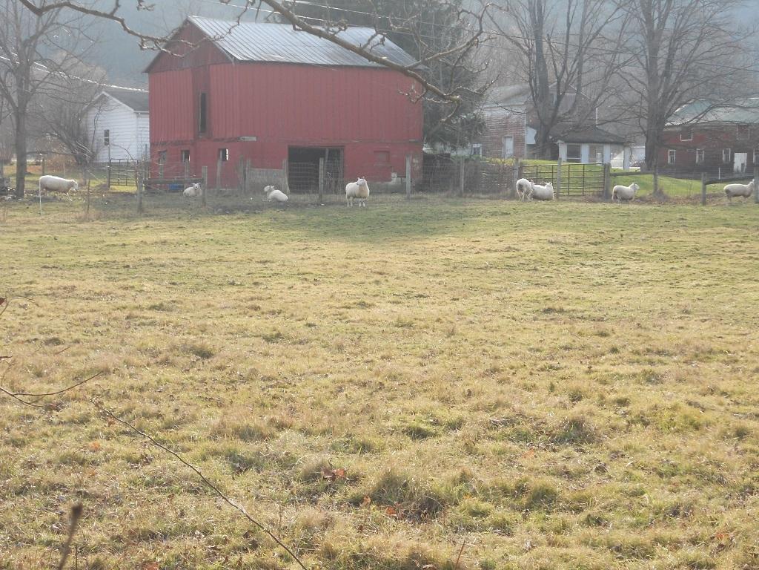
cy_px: 285
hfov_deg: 25.3
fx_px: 1688
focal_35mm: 77
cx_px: 380
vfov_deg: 19.1
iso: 80
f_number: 5.9
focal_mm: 13.9
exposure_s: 1/60
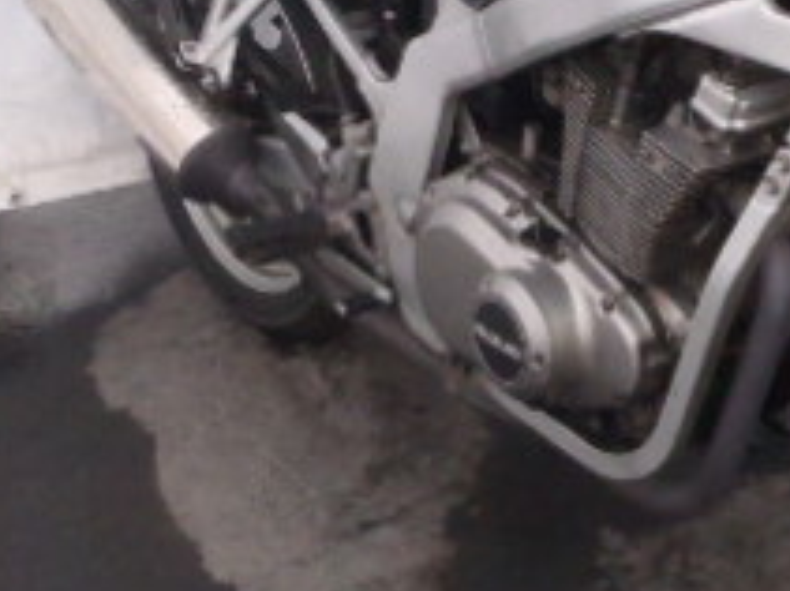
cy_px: 127
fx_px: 1939
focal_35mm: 85
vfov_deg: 17.2
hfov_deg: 22.6
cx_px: 670
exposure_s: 1/320
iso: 400
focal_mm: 5
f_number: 4.5
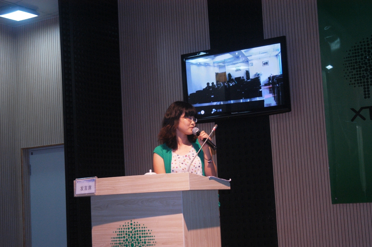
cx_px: 186
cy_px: 124
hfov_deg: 29.9
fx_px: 697
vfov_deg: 20.1
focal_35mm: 68
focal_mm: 45
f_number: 3.5
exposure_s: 1/80
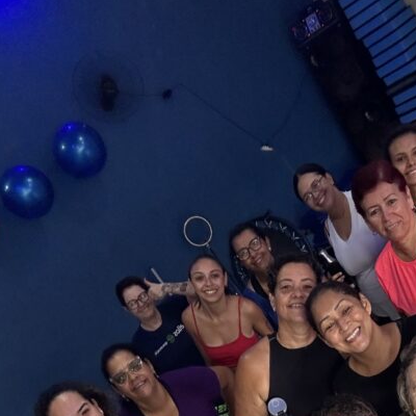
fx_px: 707
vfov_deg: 28.2
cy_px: 510
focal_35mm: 52
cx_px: 379
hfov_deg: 31.2
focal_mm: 2.69
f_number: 1.9
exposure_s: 1/60
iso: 100
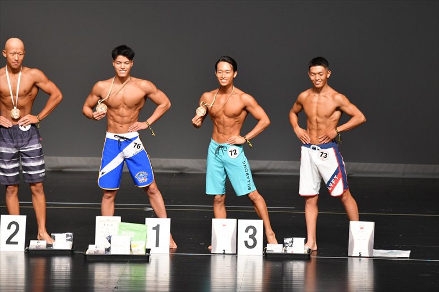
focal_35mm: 270
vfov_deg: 5.1
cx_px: 220
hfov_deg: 7.6
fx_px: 3291
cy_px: 146
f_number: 5.6
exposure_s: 1/400
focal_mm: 180
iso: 2500
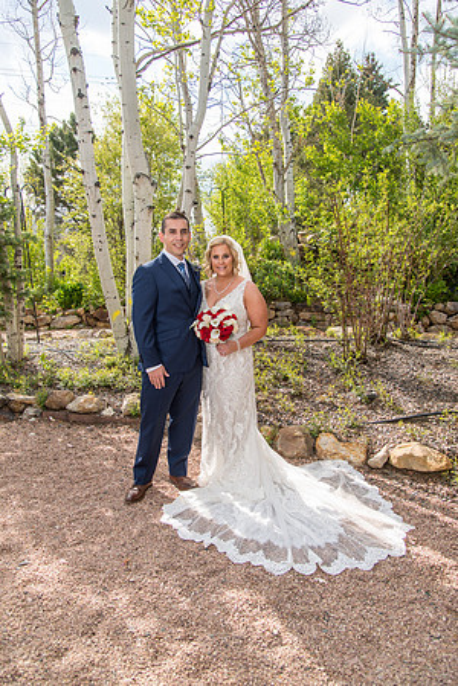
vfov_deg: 65.5
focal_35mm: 28
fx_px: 534
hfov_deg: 46.4
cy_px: 343
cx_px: 229
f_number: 5
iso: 80
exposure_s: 1/250
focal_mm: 28
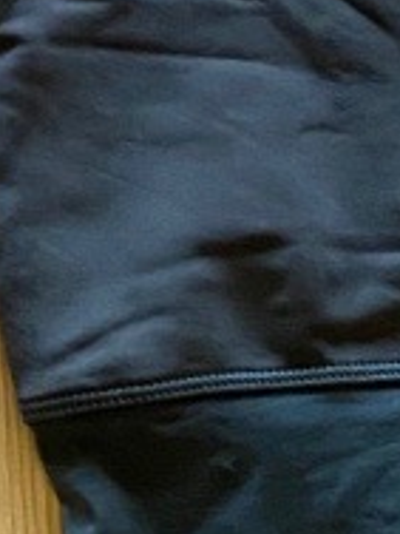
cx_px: -250
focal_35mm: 166
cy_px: -341
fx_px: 2558
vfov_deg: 11.3
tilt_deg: -65.3
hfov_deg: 8.7
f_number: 1.8
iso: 500
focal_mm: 4.25
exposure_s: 1/60
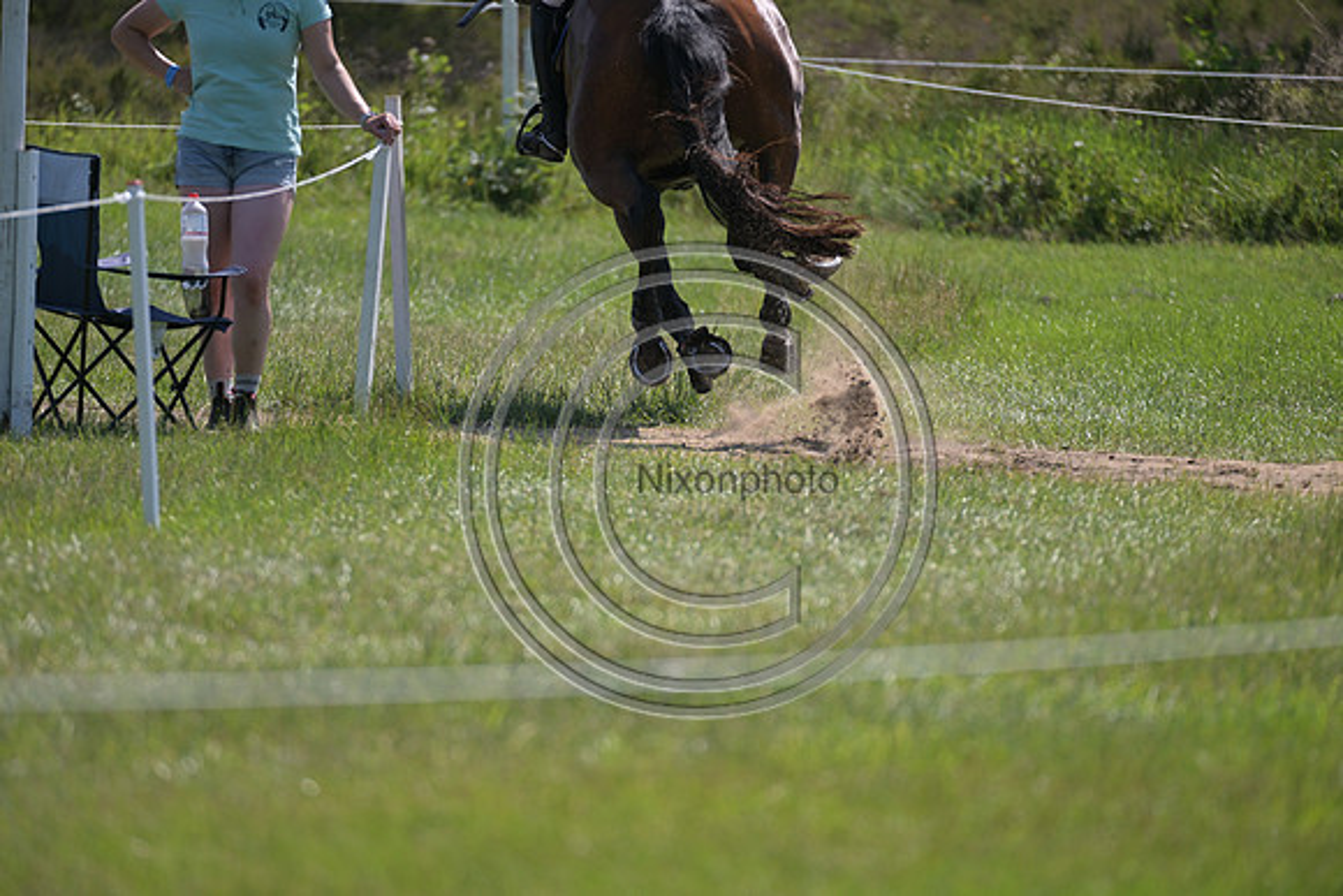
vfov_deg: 3.4
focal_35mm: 400
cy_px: 448
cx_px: 672
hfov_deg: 5.2
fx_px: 14925
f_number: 5
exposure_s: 1/1250
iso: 250
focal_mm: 400
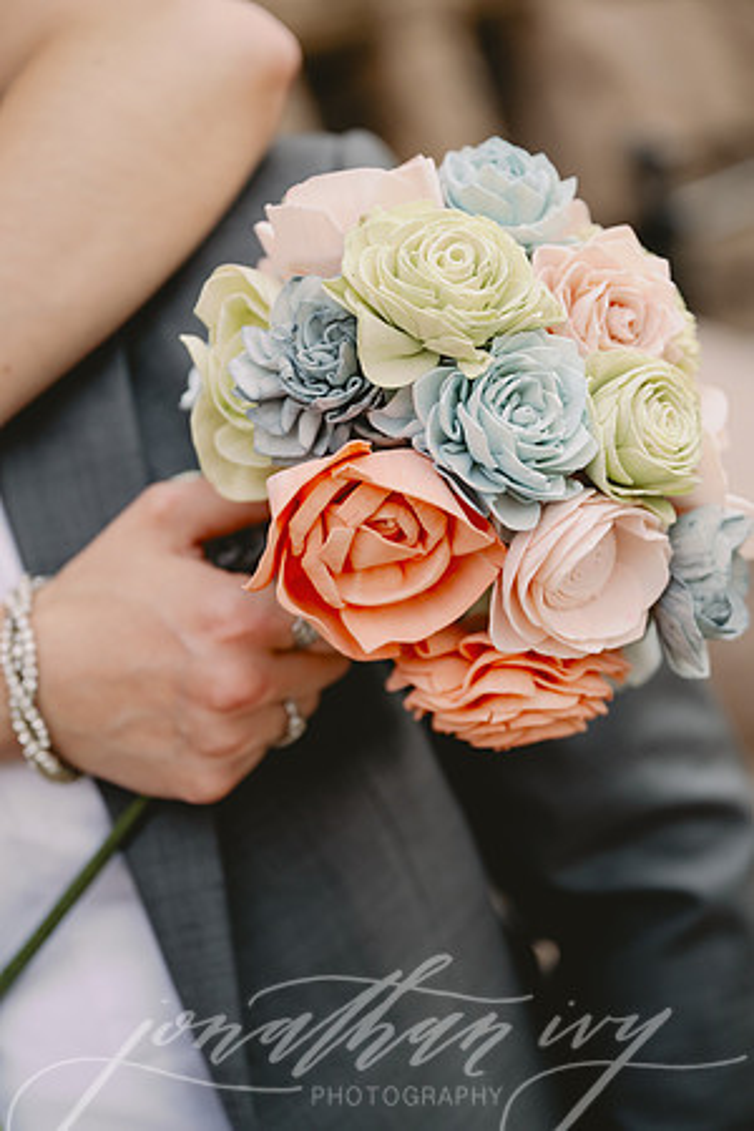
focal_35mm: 70
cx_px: 377
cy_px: 566
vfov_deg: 28.8
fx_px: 2199
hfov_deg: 19.5
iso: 400
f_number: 2.8
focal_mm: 70
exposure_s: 1/1600
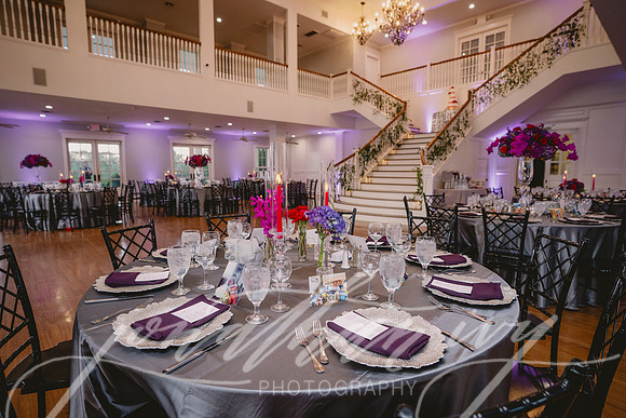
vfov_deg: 64.6
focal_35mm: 19
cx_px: 313
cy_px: 209
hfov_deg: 86.9
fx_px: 330
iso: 1250
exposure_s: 1/200
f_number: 3.5
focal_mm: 19
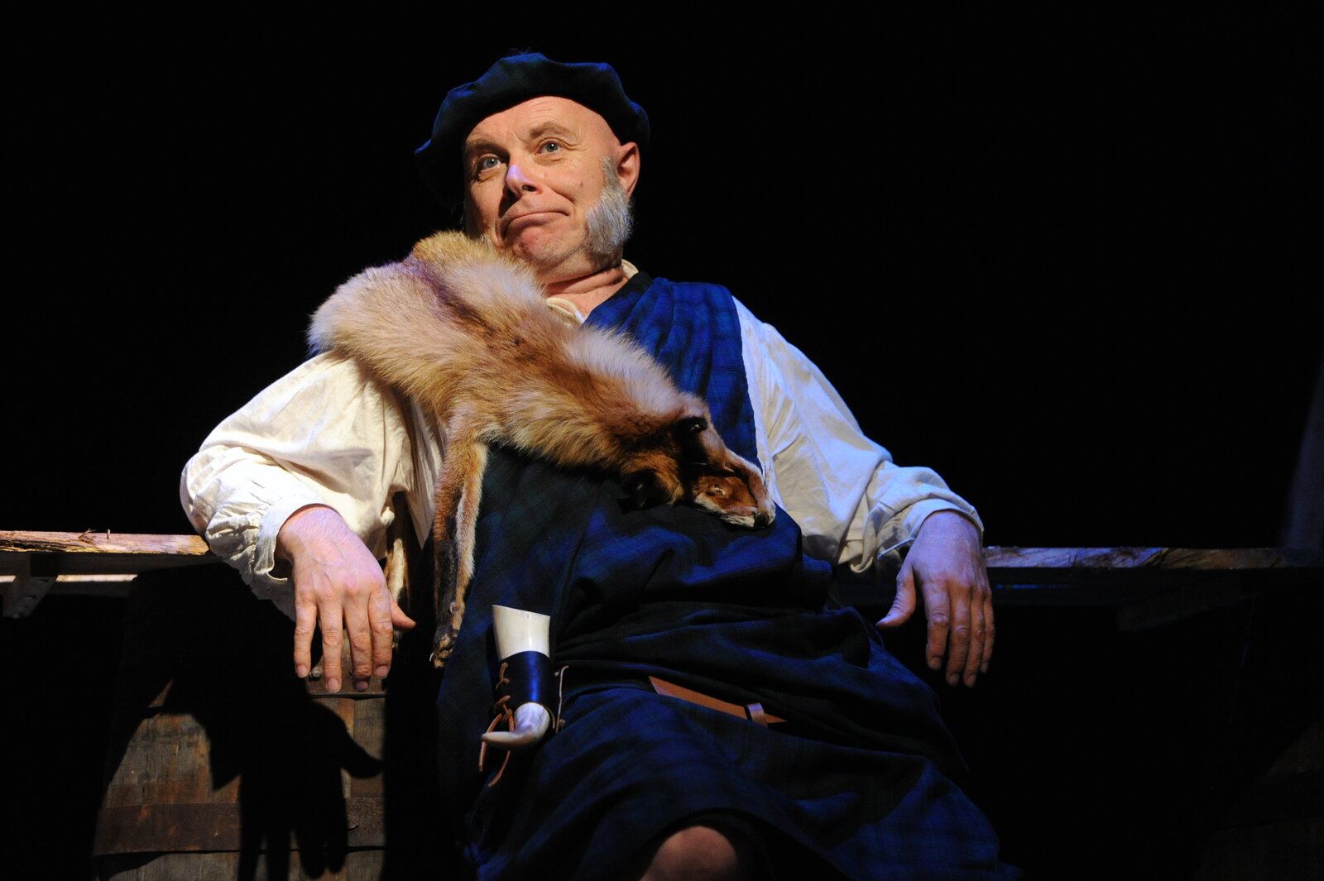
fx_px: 7351
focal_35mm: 200
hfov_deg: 10.3
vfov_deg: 6.9
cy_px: 440
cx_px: 662
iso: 6400
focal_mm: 200
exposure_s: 1/80
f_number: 3.5
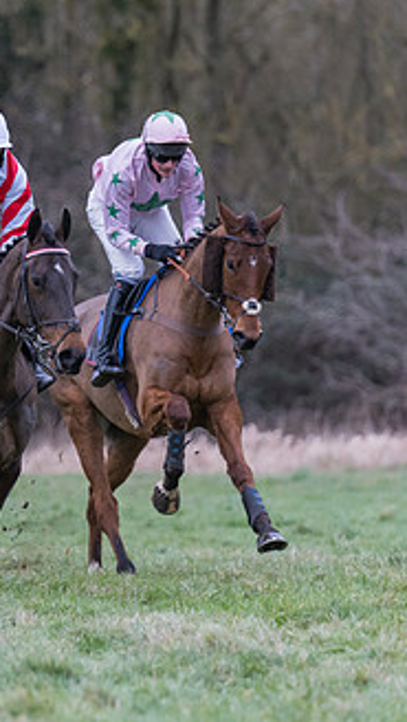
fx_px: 10033
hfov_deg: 2.3
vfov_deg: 4.1
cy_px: 291
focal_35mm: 524
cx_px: -24
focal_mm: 186
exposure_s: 1/1000
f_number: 2.8
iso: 1000
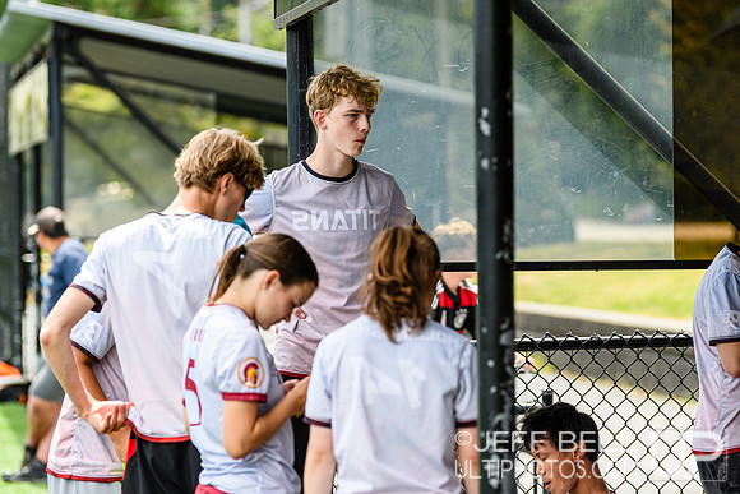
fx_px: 4163
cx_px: 370
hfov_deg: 10.2
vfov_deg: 6.8
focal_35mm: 202
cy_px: 247
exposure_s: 1/400
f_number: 3.2
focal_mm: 135
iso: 100
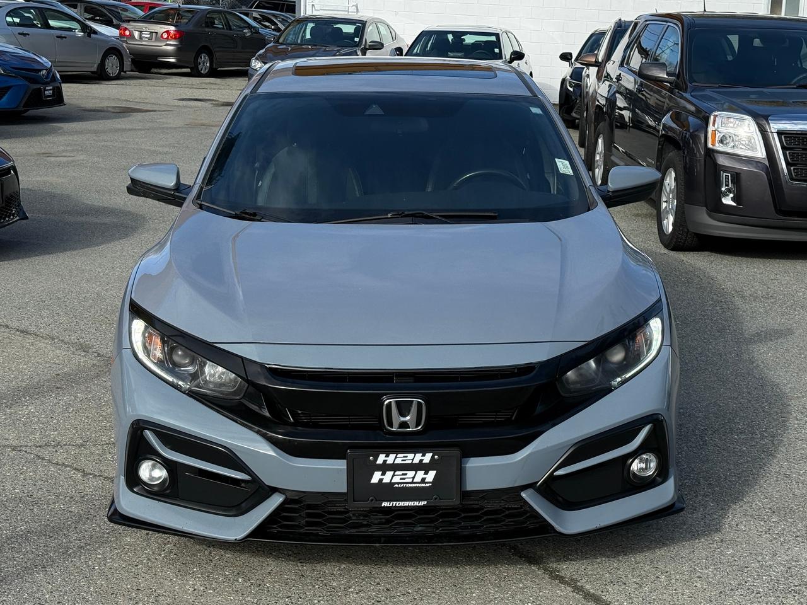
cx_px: 404
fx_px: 1119
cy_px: 302
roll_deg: -1.6
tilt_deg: -12.5
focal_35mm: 48
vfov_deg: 30.3
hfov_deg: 39.7
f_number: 1.78
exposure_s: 1/3891
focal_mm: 6.76
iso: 100
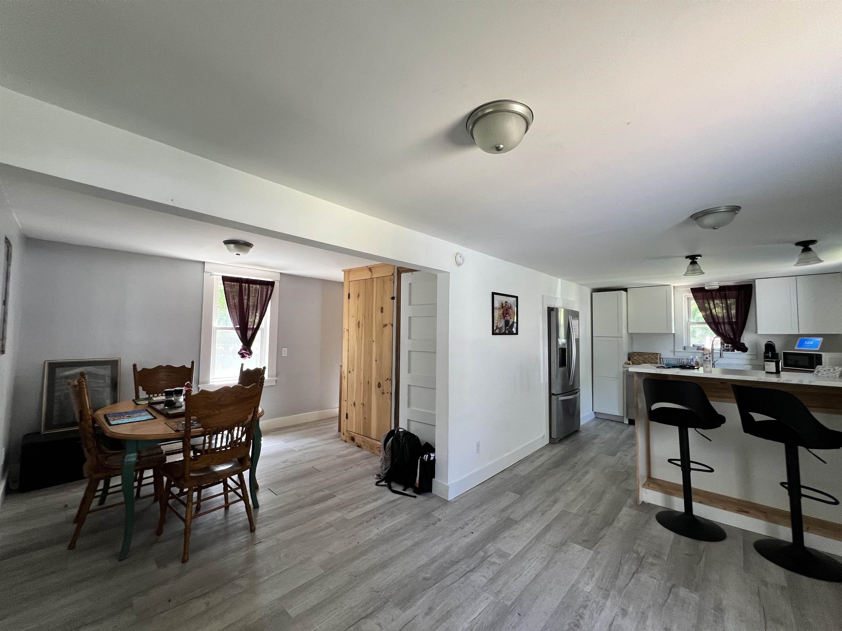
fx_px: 316
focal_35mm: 13
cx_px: 421
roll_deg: -0.3
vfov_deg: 89.9
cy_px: 316
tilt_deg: +2.7
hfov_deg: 106.2
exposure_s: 1/99
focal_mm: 1.57
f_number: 1.8
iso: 200
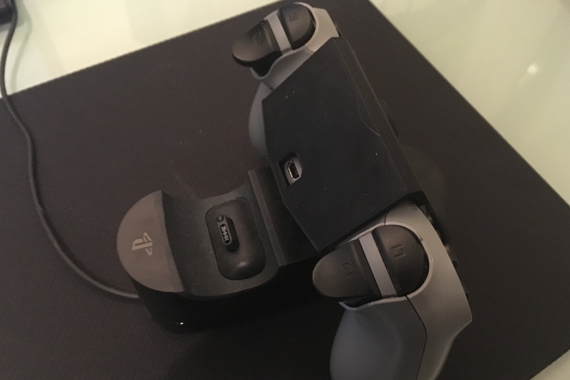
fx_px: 491
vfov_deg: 42.2
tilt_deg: -60.6
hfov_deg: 60.3
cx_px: 290
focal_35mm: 31
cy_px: 218
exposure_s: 1/17
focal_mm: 4.15
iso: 800
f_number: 2.2
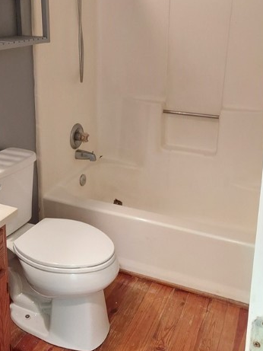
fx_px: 405
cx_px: 115
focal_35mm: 40
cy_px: 113
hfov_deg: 35.9
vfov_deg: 46.0
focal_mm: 5.23
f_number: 1.8
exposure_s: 1/16
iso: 1000
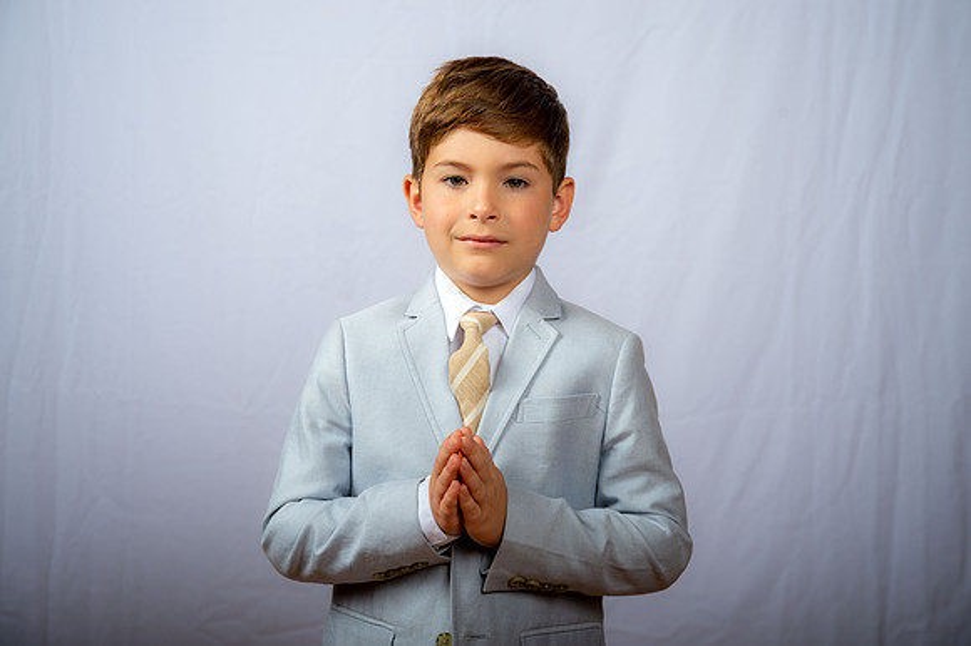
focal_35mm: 66
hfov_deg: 30.5
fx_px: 1779
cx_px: 486
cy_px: 323
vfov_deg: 20.6
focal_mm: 66
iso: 250
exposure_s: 1/200
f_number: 6.3
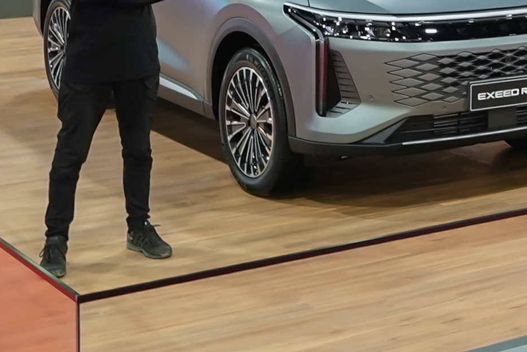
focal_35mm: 100
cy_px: -121
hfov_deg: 19.6
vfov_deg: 13.2
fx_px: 1460
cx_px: 575
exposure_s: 1/80
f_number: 2.8
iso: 1600
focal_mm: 21.8
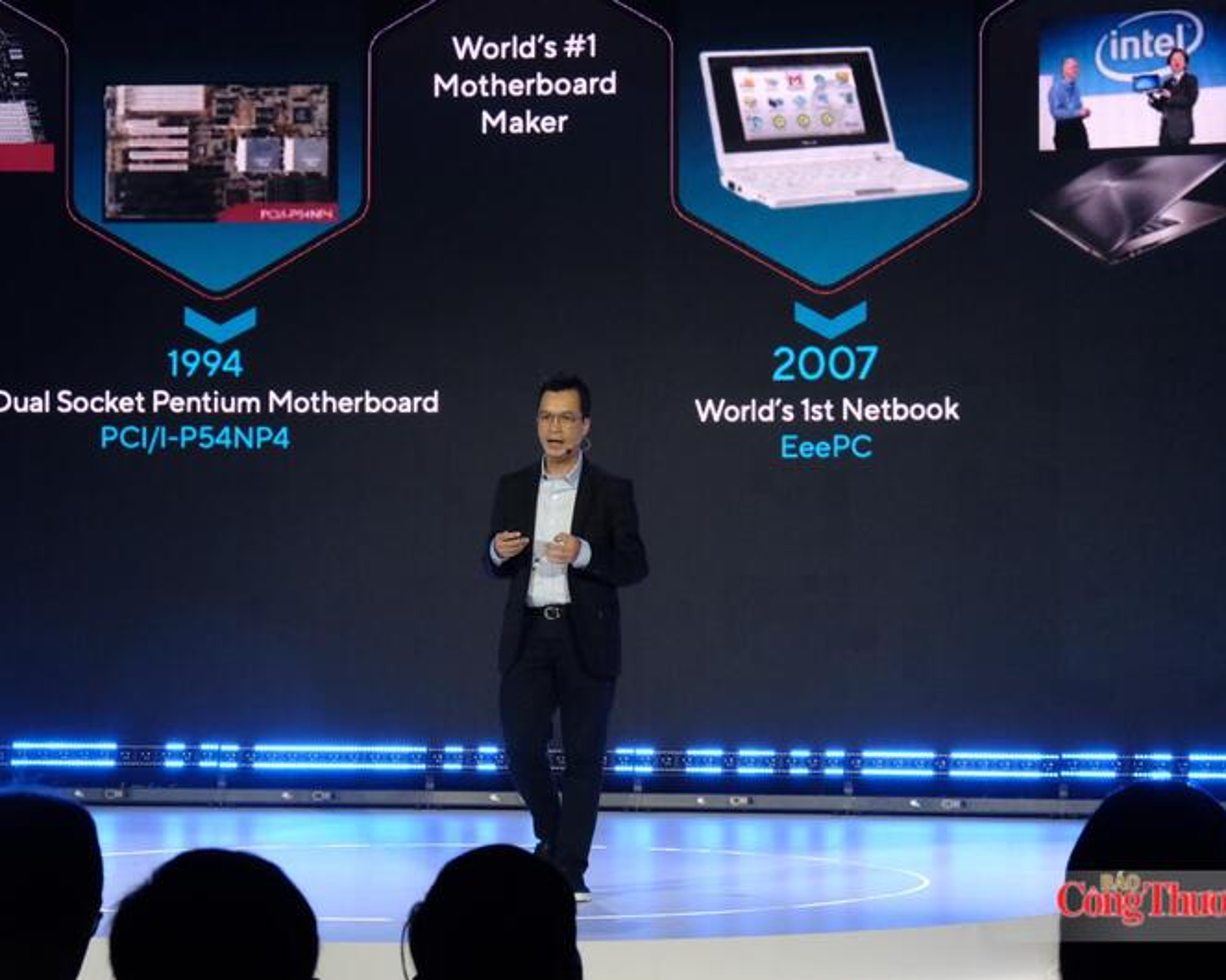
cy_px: 491
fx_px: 3410
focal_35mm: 94
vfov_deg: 16.4
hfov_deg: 20.4
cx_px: 592
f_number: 13
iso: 5000
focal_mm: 55
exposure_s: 1/125
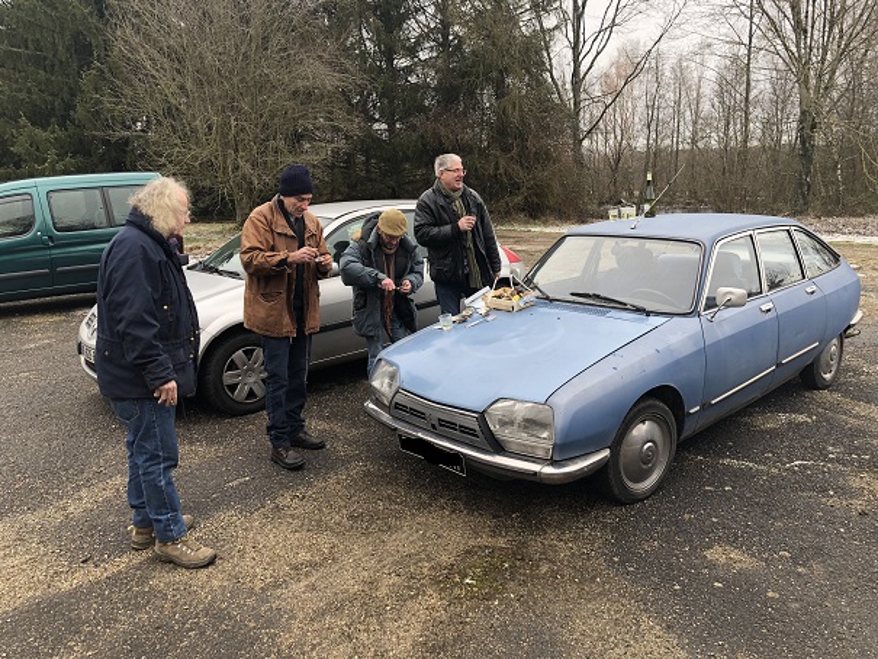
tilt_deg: -10.3
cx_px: 439
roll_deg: +1.4
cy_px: 330
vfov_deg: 49.8
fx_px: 710
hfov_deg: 63.4
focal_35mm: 28
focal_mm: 3.99
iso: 20
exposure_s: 1/156
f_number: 1.8
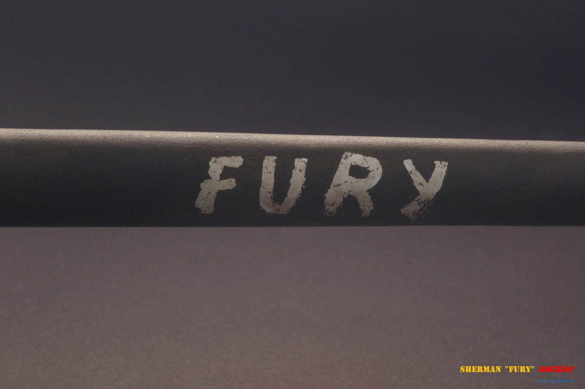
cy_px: 194
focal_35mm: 82
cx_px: 292
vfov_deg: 16.6
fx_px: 1331
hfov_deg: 24.8
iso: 160
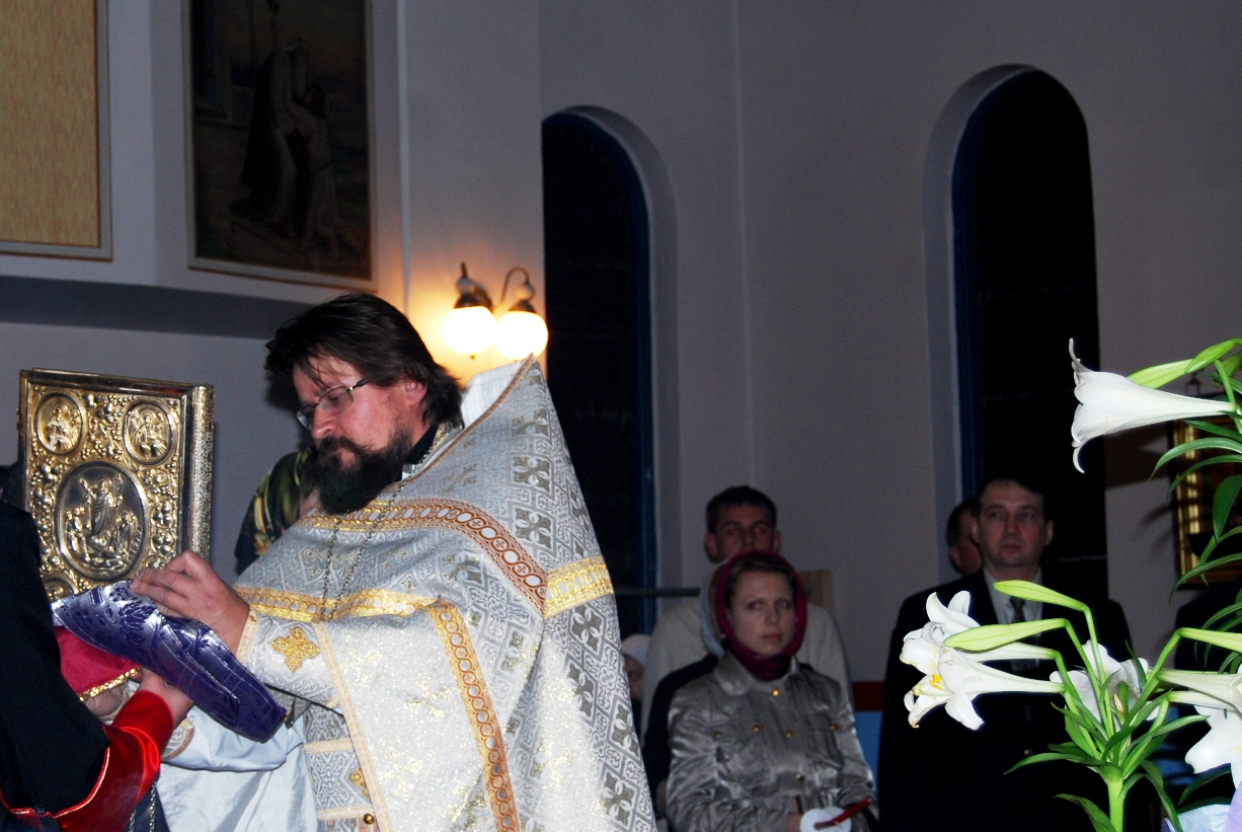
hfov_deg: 22.5
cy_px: 396
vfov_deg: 15.2
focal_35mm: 90
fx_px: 3109
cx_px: 379
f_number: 5
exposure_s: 1/60
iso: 220
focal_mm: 38
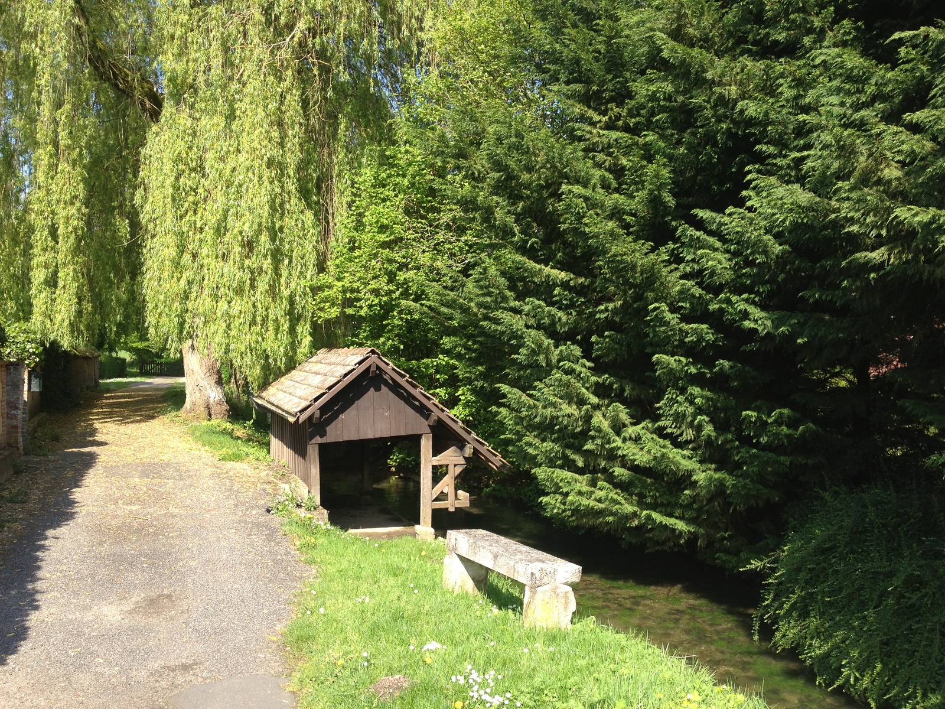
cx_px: 472
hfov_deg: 52.6
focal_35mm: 35
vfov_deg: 40.7
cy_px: 354
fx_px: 955
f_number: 2.4
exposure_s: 1/541
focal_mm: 4.28
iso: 50
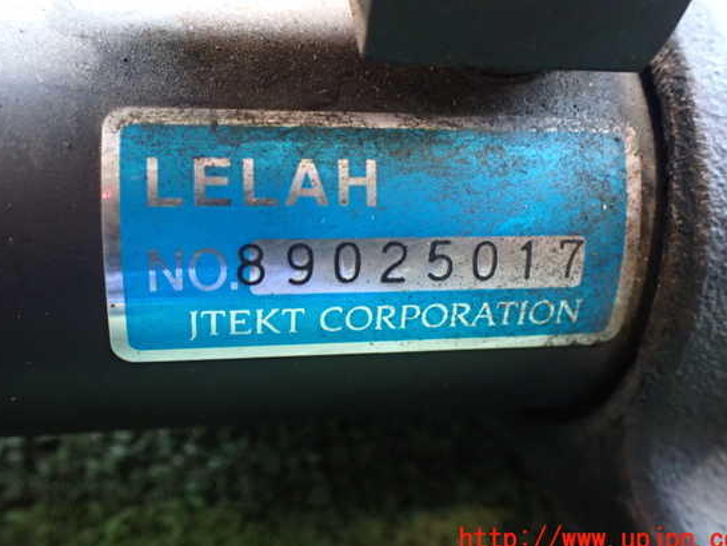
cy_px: 256
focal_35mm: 33
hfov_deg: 55.3
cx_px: 360
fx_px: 693
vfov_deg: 42.9
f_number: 2.3
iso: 800
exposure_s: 1/50
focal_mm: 5.4
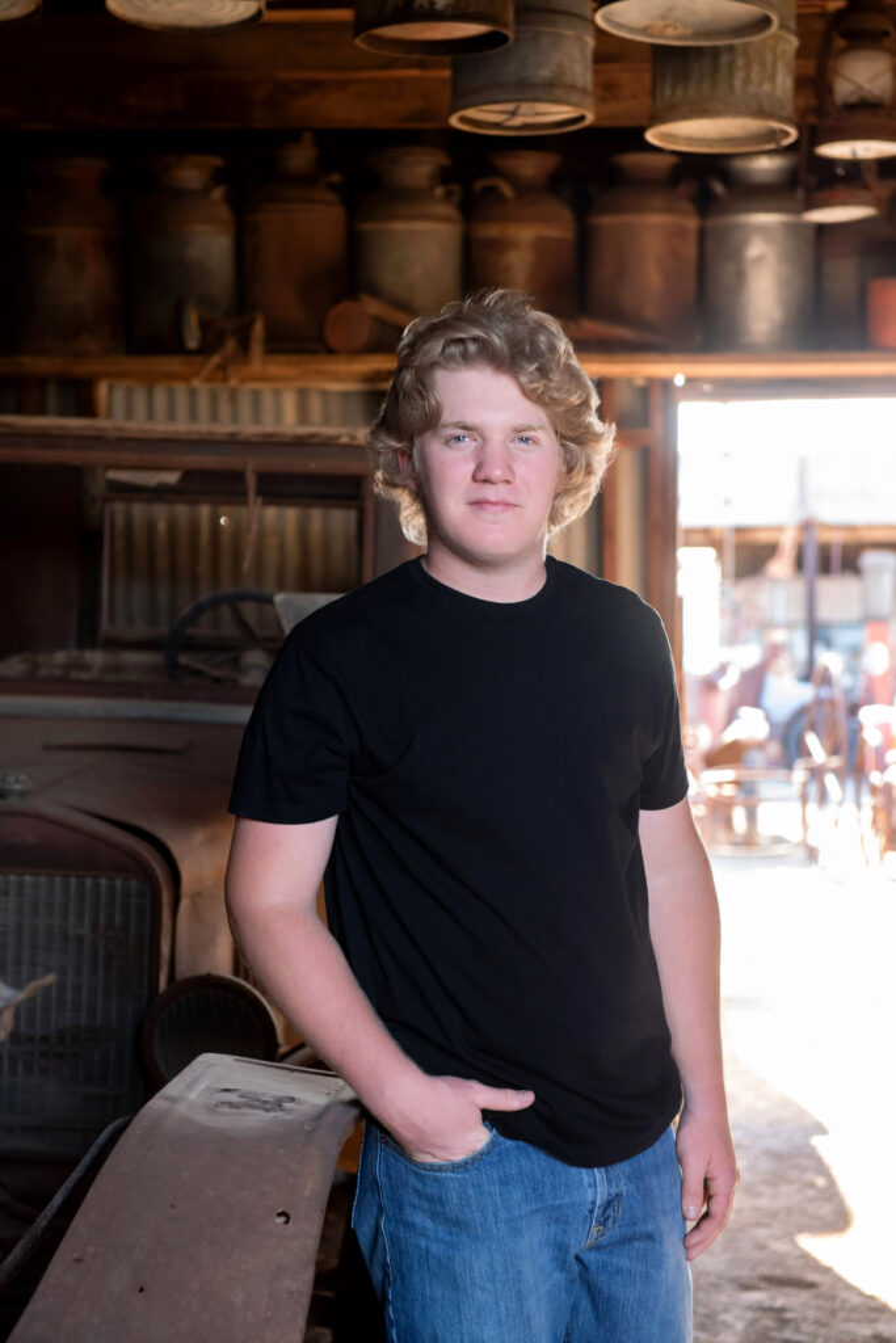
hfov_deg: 19.5
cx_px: 448
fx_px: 2612
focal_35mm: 70
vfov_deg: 28.8
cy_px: 672
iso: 1250
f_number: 4.5
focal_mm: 70
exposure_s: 1/200
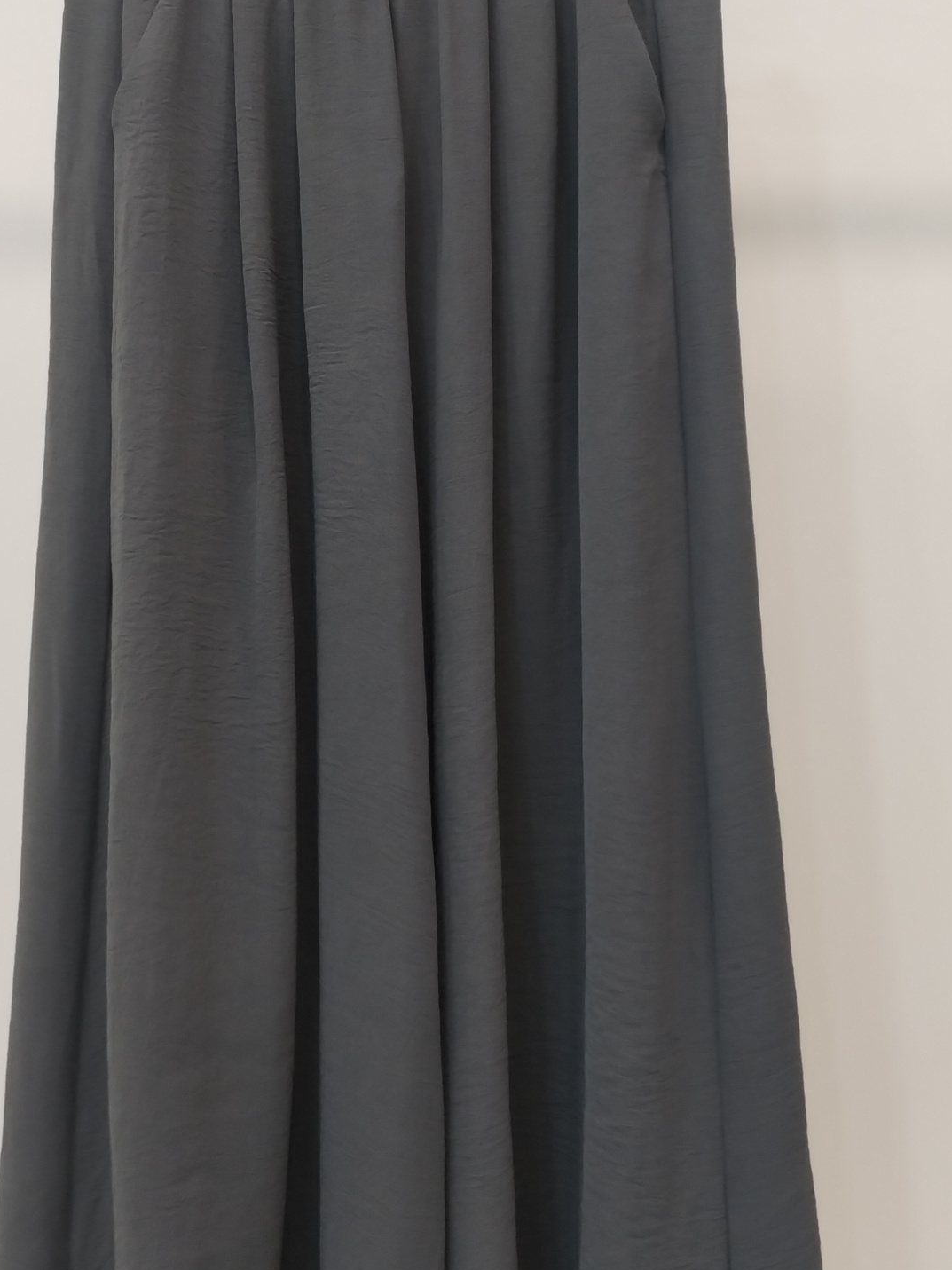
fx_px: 1907
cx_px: 420
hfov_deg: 28.0
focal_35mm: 52
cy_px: 564
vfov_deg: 36.8
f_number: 1.8
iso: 393
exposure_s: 1/50
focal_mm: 4.75
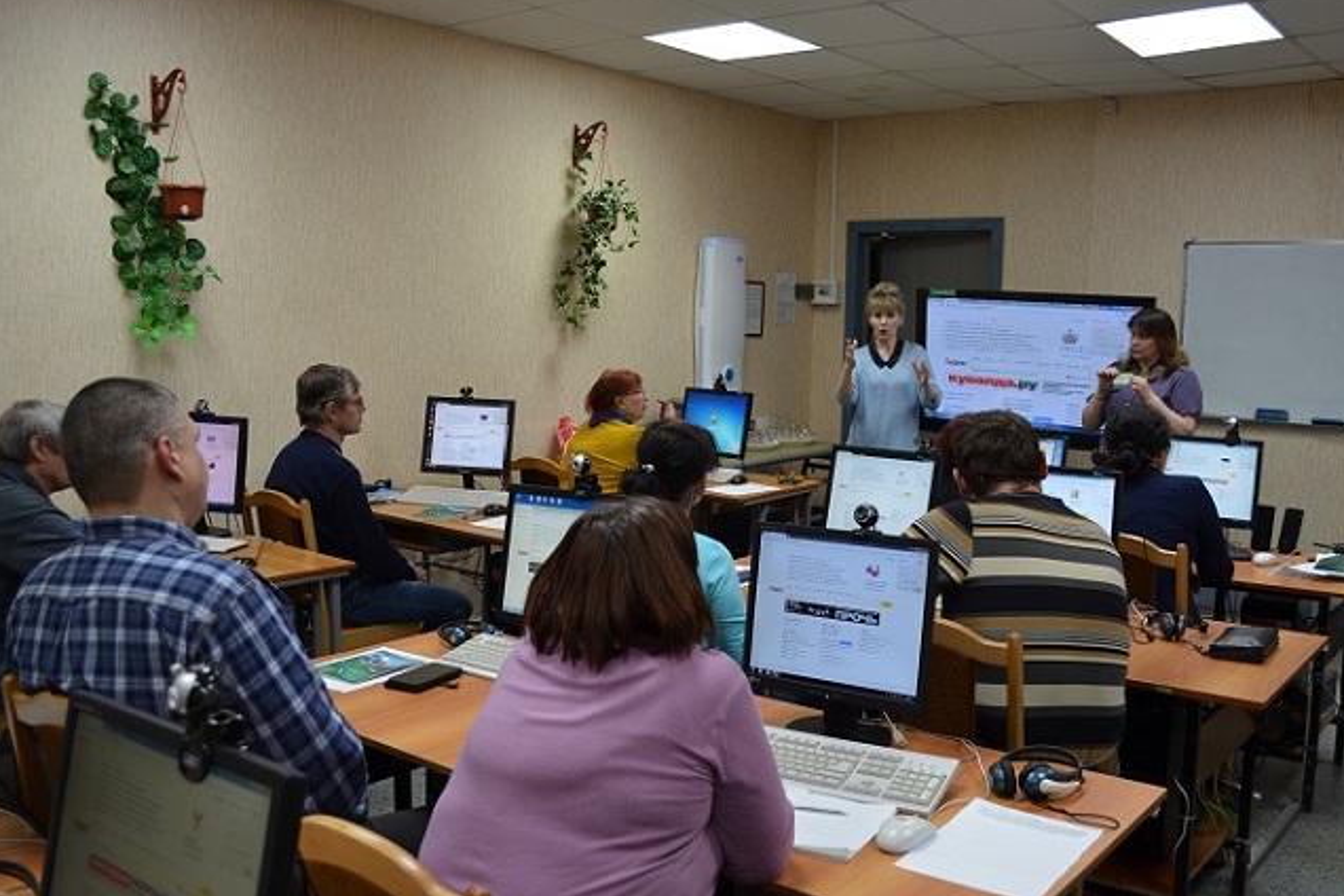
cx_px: 677
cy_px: 444
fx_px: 1269
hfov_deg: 55.8
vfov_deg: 38.9
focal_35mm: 34
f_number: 4
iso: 450
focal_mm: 22
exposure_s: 1/60
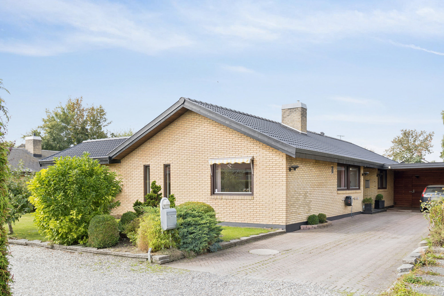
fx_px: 388
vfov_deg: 41.7
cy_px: 148
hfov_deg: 59.5
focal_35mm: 32
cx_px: 222
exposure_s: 1/100
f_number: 8
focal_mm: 21
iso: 160
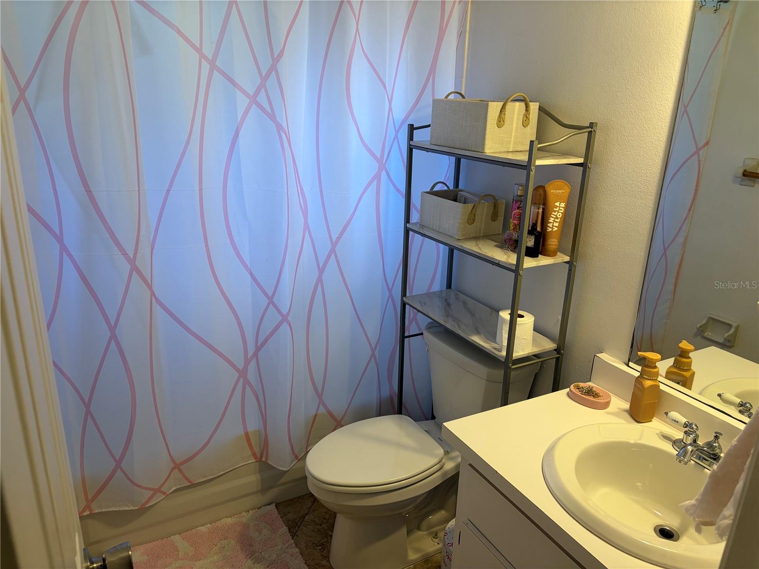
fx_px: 570
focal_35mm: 26
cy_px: 284
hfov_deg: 67.3
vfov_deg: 53.1
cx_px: 380
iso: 80
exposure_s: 1/60
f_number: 1.6
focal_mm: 5.96
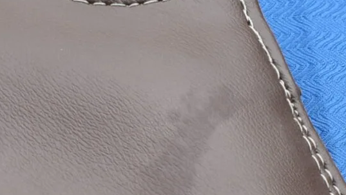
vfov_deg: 8.0
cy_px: 198
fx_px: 1376
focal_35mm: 150
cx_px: 71
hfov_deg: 14.3
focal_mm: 20
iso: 200
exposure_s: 1/400
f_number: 7.1
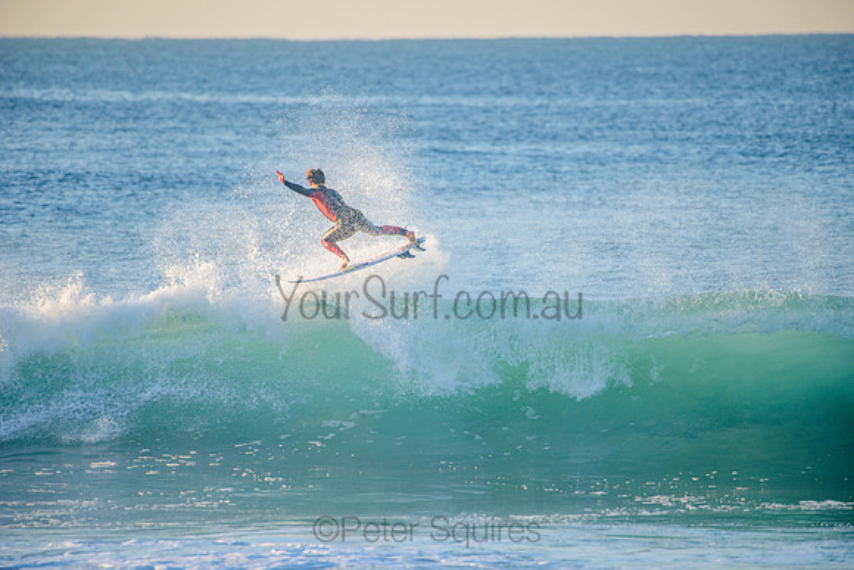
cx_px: 427
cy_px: 285
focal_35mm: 500
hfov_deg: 4.1
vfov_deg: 2.8
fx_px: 11863
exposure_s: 1/1250
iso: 400
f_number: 5.6
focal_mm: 500
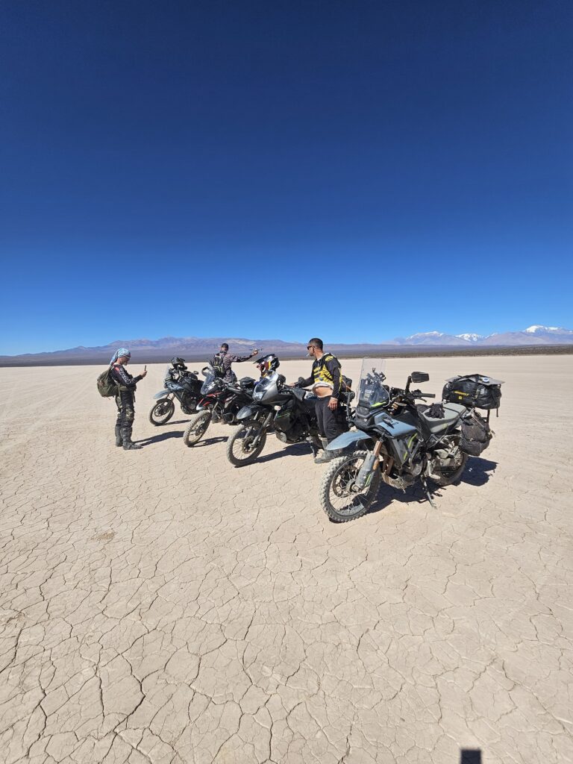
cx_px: 286
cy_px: 382
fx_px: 287
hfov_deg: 89.9
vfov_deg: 106.2
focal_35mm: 13
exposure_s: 1/5401
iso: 50
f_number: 2.2
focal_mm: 2.2
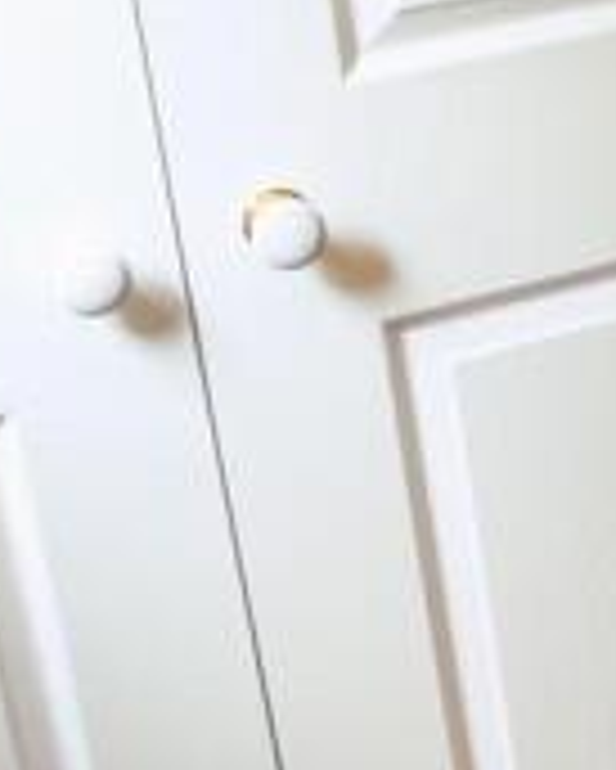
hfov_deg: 13.8
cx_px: 1189
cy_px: 101
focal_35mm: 97
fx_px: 2209
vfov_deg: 19.4
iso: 560
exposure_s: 1/60
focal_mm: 18
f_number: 4
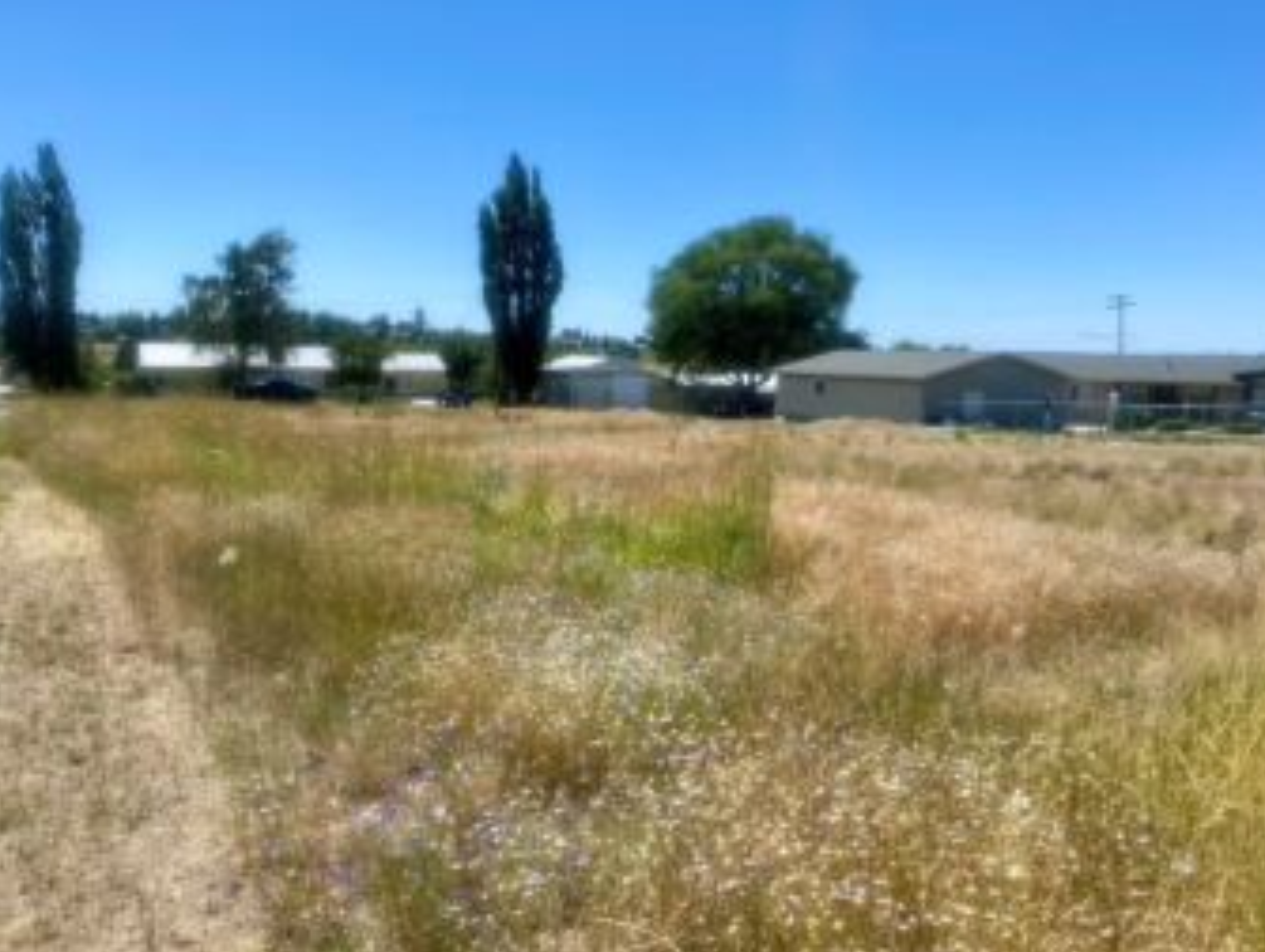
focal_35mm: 31
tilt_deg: -3.4
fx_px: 1134
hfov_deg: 58.3
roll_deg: -1.9
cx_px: 623
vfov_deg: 45.5
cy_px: 438
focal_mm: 4.25
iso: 32
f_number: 1.8
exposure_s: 1/3610
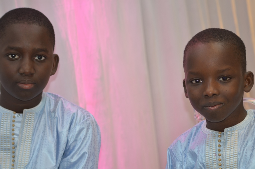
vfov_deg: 11.1
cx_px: 128
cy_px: 84
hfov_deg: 16.7
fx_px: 869
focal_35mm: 123
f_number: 4
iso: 720
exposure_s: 1/60
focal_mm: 82
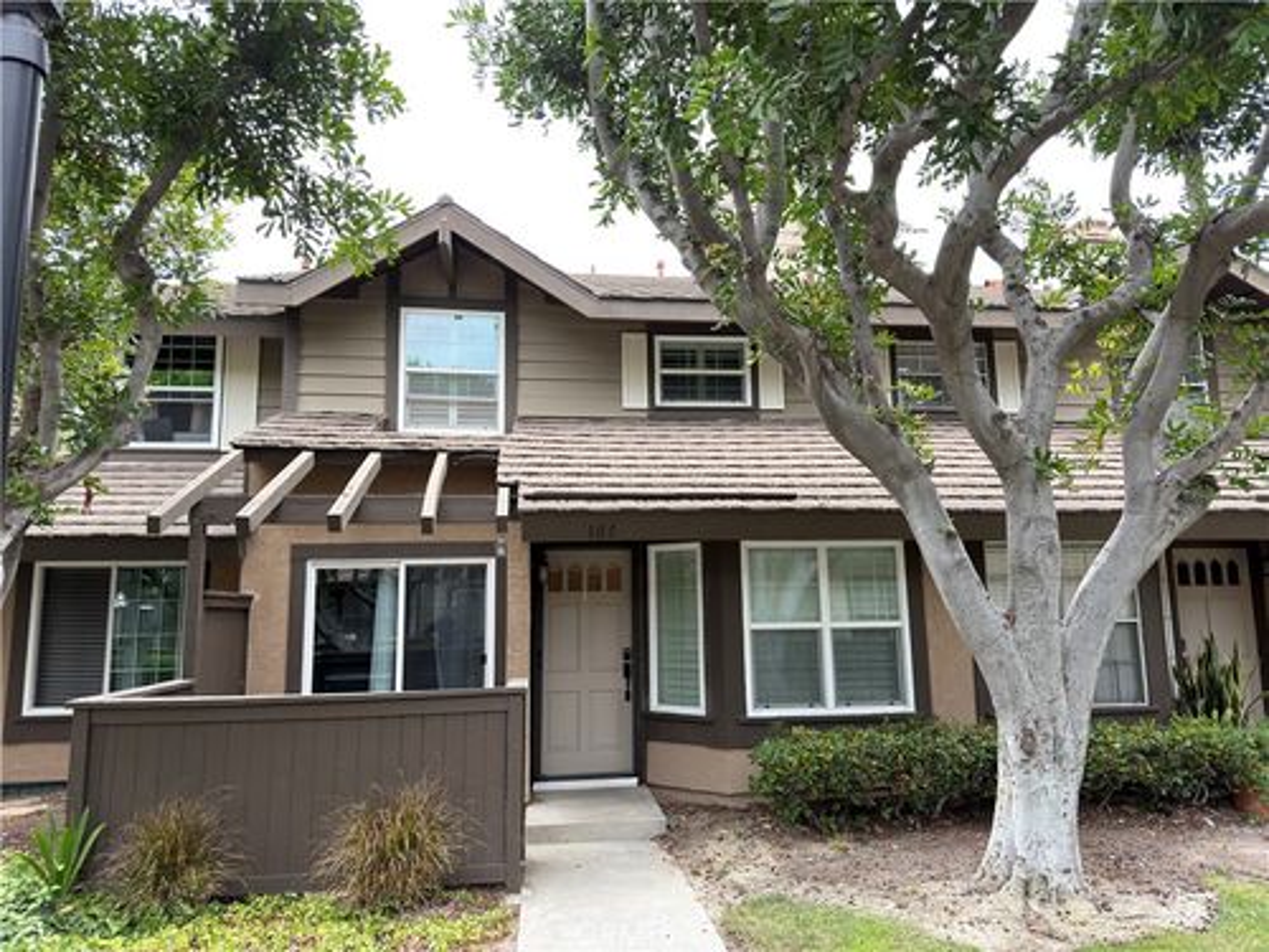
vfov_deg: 56.8
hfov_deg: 71.6
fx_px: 880
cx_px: 634
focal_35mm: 24
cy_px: 476
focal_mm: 6.76
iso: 100
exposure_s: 1/653
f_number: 1.78
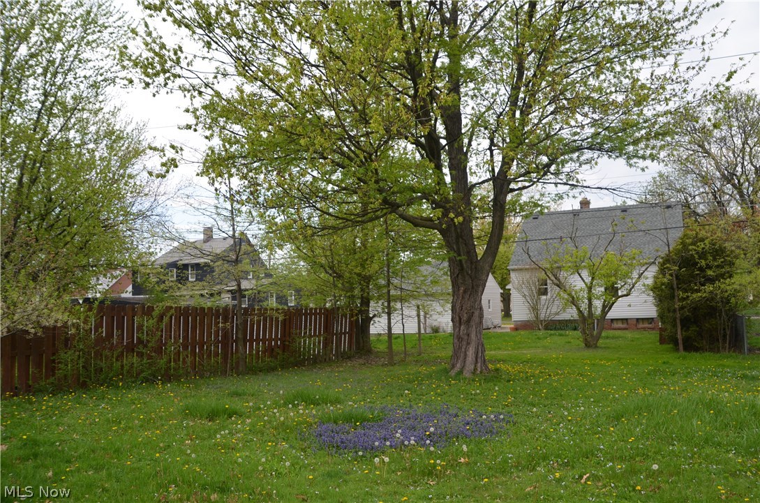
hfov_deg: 67.5
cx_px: 380
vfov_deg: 47.7
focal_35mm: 27
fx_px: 569
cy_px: 252
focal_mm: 18
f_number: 6.3
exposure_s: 1/200
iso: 100
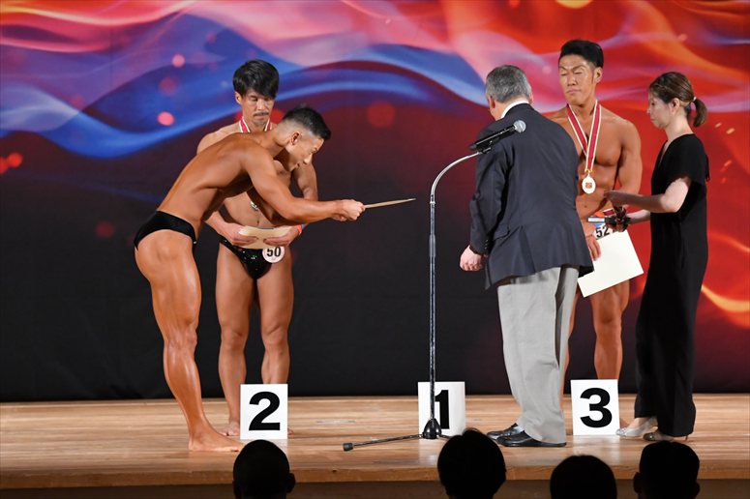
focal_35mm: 217
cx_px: 375
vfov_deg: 6.3
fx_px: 4519
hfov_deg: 9.5
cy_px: 250
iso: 4000
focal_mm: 145
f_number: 5.6
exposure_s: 1/400
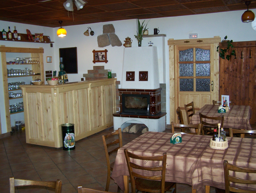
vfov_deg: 37.8
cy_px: 96
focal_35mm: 38
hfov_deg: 48.9
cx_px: 128
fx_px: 281
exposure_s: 1/60
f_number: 2.8
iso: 160
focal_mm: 6.3
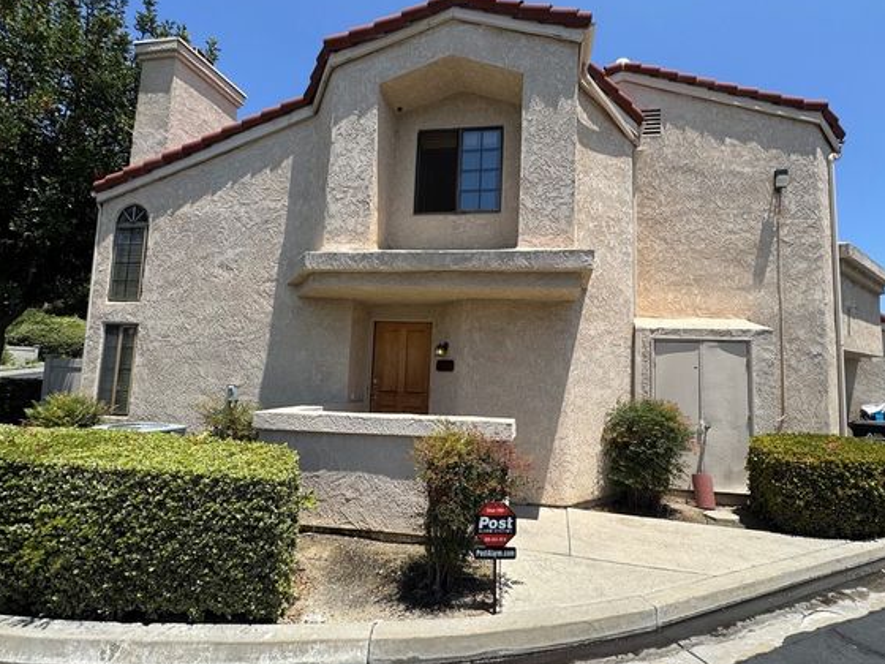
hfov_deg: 94.1
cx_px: 490
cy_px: 335
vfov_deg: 78.1
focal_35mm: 16
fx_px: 409
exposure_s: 1/1789
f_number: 2.2
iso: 50
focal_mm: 2.22
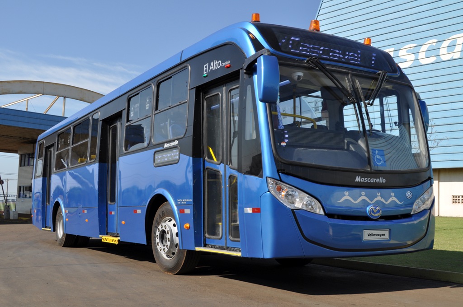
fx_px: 539
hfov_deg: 46.5
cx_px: 232
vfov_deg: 31.8
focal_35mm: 42
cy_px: 154
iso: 200
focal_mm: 28
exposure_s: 1/320
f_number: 9
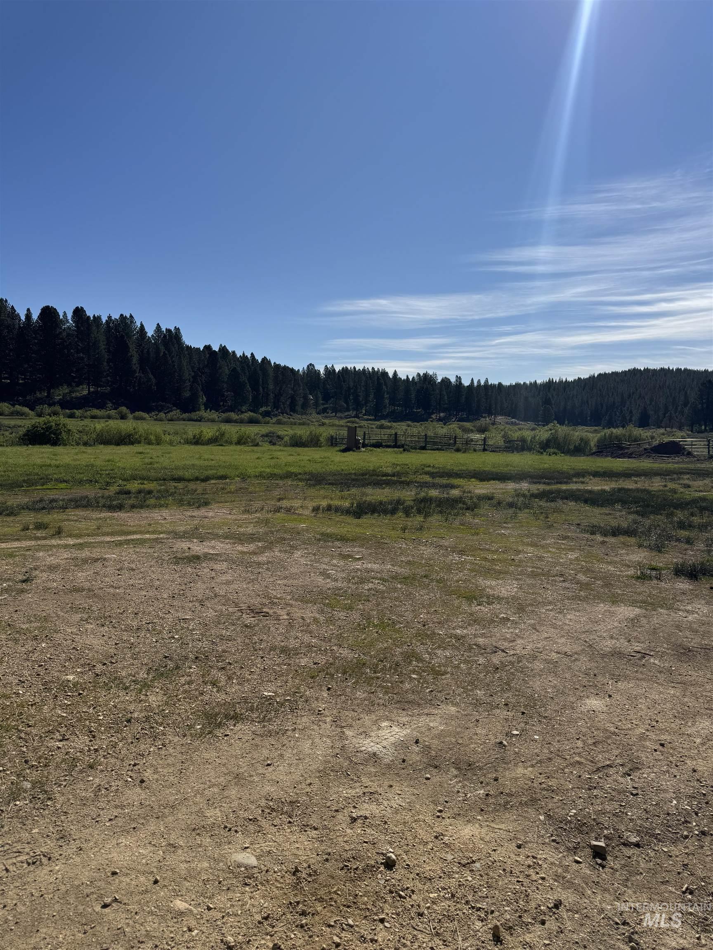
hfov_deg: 56.8
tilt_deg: -5.3
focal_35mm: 24
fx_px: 659
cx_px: 356
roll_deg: -2.2
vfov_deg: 71.6
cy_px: 475
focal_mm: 6.76
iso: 80
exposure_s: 1/10417
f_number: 1.78
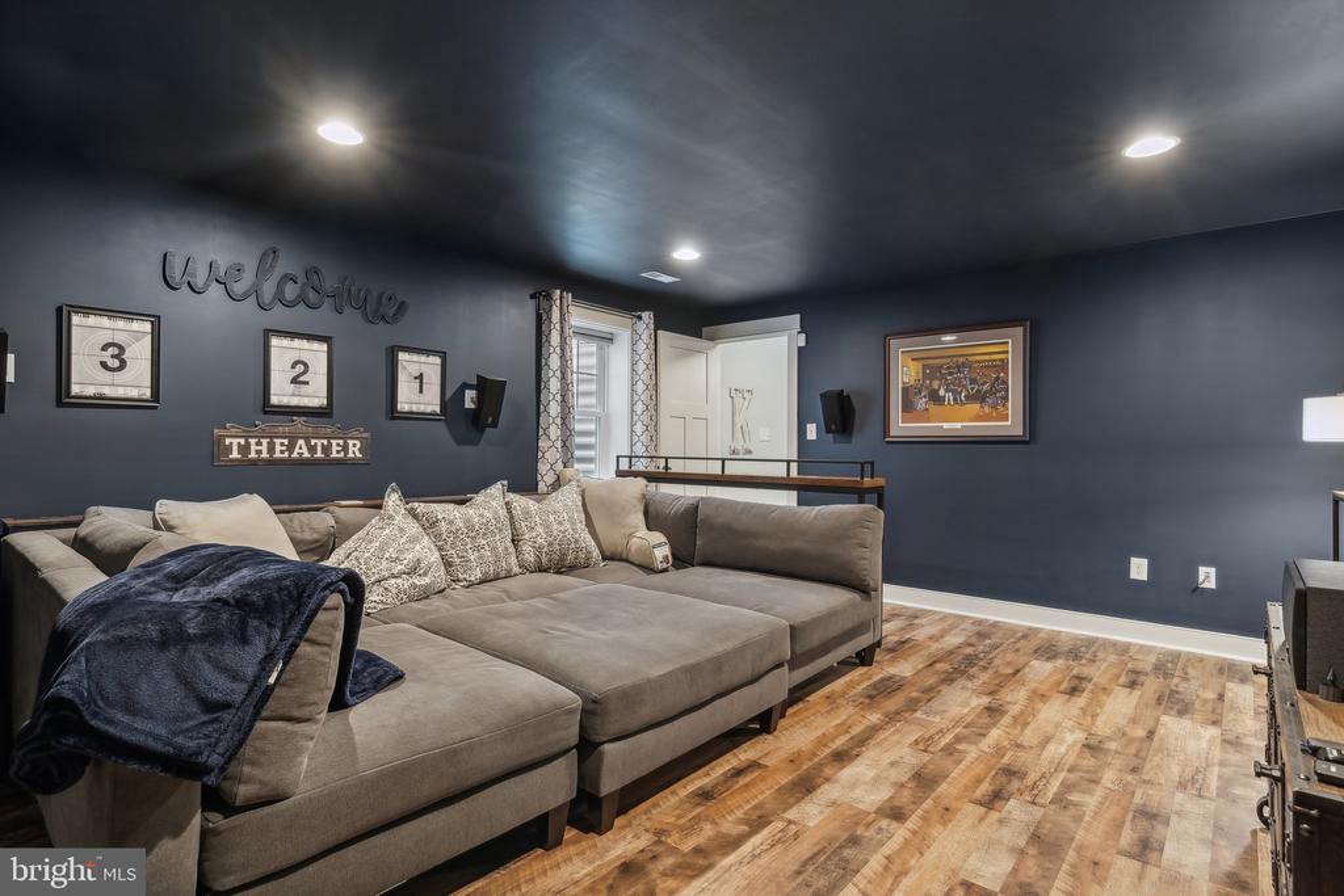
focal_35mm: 17
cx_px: 672
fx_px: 635
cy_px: 448
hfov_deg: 93.3
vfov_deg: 70.5
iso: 400
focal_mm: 17
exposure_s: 1/2.5
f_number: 7.1
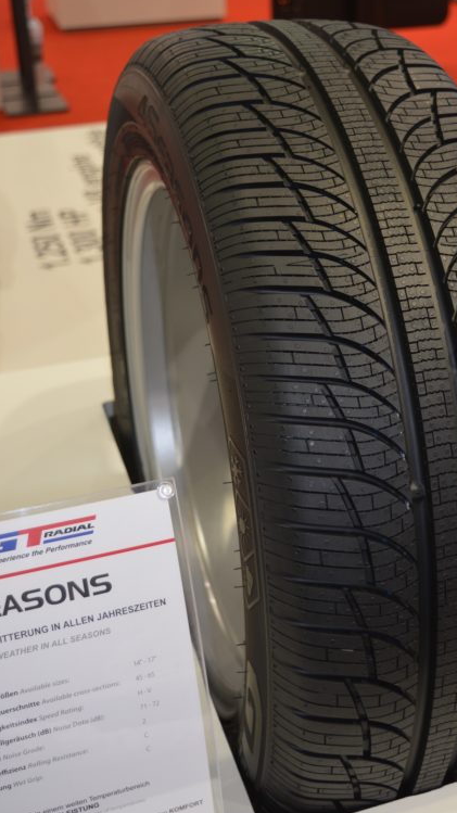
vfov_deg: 38.5
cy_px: 319
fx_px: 1158
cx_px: 333
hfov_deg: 22.2
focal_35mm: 54
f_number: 4
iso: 200
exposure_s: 1/50
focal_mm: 25
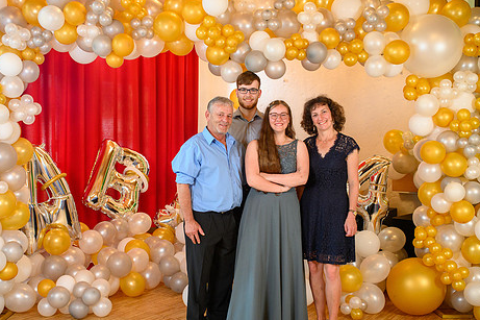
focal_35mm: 44
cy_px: 174
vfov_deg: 30.5
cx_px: 229
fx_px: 586
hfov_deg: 44.5
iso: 1250
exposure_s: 1/100
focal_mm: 35
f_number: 3.5
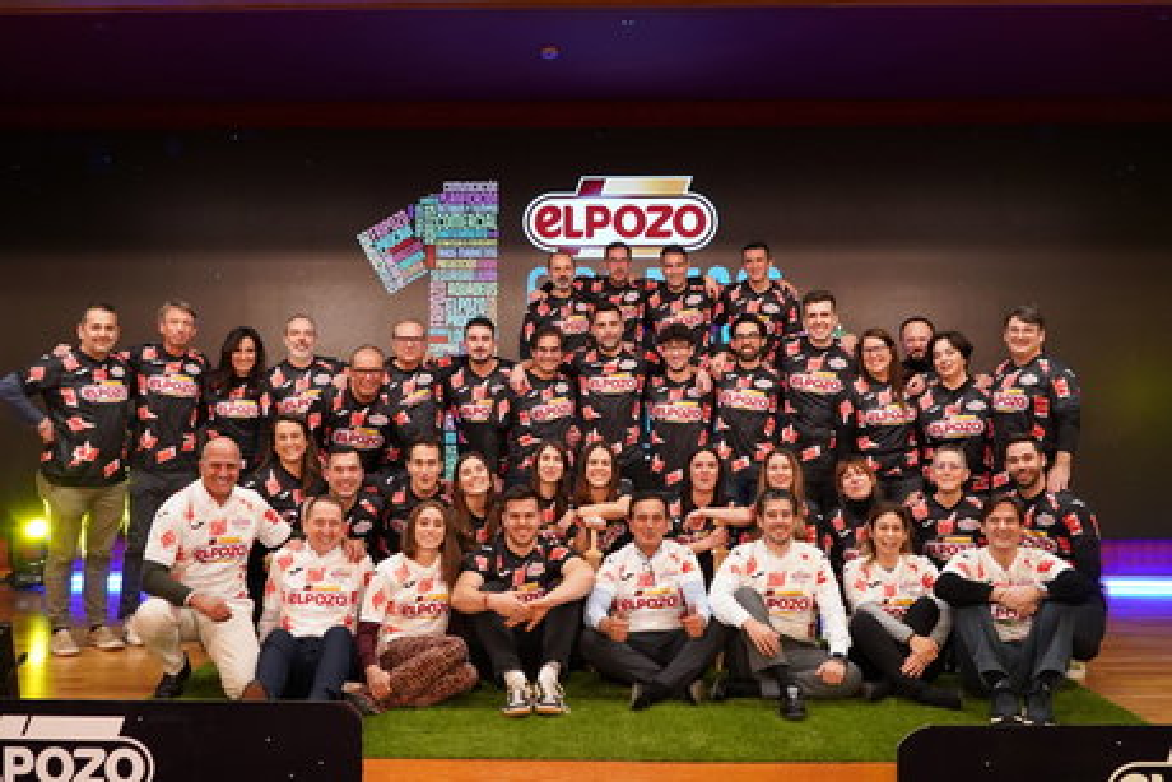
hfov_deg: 53.1
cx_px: 586
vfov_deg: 36.9
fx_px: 1172
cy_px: 391
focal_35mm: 36
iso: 2500
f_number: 4
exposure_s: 1/100
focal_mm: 24
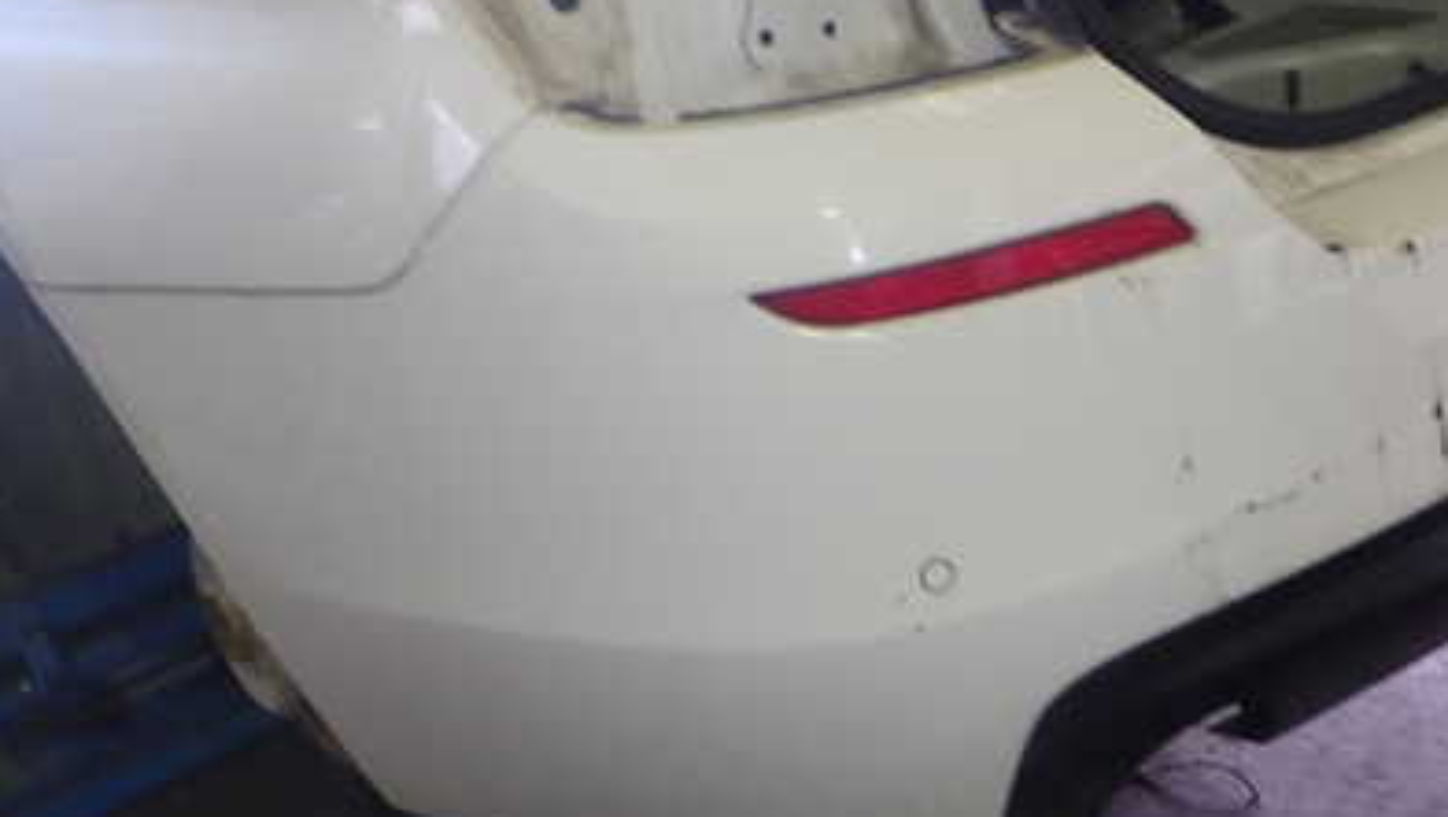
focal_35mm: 50
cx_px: 1038
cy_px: 222
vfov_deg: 23.8
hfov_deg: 40.4
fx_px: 1921
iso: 200
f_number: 2.3
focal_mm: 5.4
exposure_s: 1/30
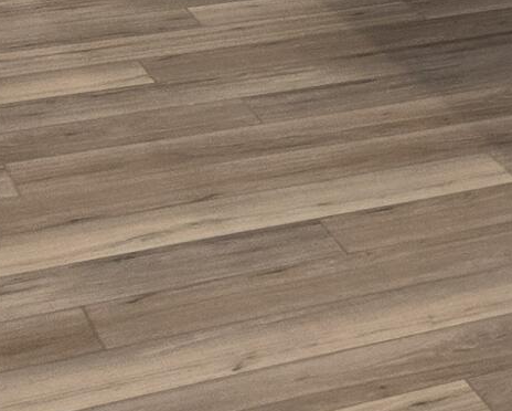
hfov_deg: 10.9
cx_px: 1287
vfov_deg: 10.0
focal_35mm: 145
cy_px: -371
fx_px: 2199
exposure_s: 1/120
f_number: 1.8
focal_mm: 5.4
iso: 200
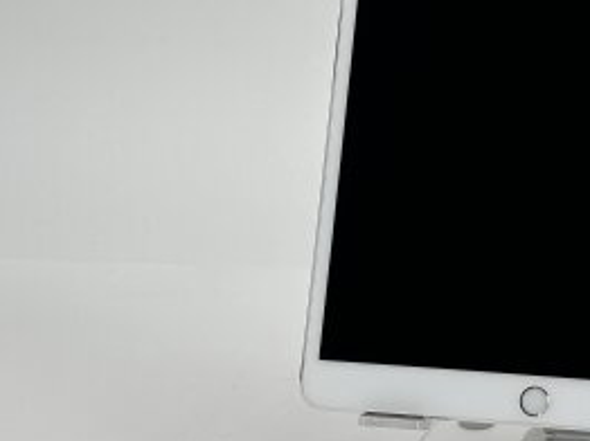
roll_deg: +0.1
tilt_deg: -12.3
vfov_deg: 13.4
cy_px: 182
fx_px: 1873
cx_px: 565
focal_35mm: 110
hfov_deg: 17.5
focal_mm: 6.86
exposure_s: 1/594
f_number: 1.78
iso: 64
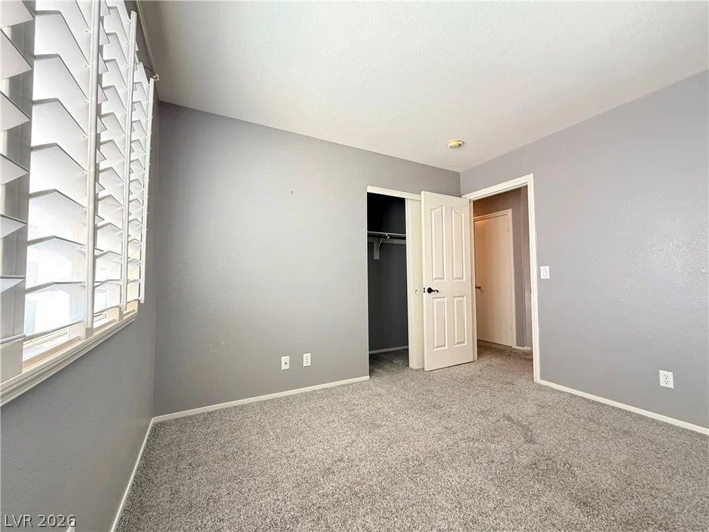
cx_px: 354
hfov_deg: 102.1
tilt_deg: +2.5
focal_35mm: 14
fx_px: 287
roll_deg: +0.1
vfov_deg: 85.7
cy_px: 266
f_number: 2.2
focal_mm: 2.22
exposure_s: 1/87
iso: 320
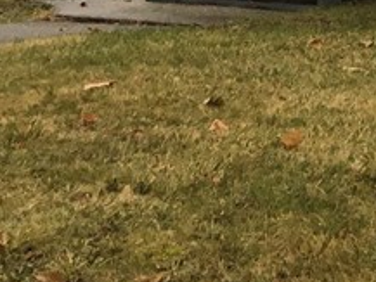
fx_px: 1489
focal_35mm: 137
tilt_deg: +9.4
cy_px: -273
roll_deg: -1.8
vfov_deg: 10.1
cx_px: 606
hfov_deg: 13.4
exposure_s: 1/30
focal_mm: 4.15
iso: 25
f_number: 2.2
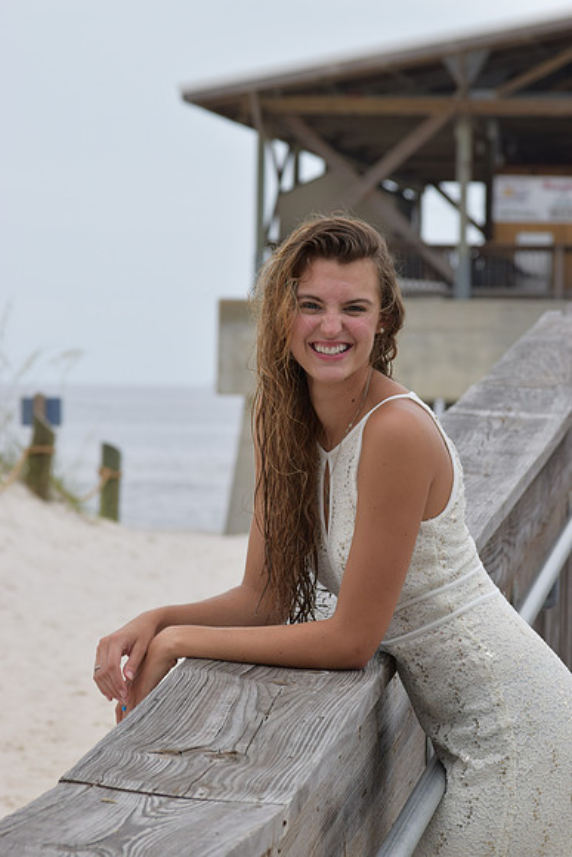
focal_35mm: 180
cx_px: 286
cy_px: 428
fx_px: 4287
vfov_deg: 11.4
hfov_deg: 7.6
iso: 200
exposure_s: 1/250
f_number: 8
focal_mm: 120
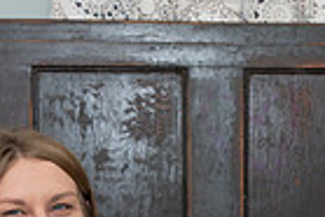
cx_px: 245
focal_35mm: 157
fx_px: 1419
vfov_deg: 8.4
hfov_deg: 13.0
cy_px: 408
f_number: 4
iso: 800
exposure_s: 1/320
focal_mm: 36
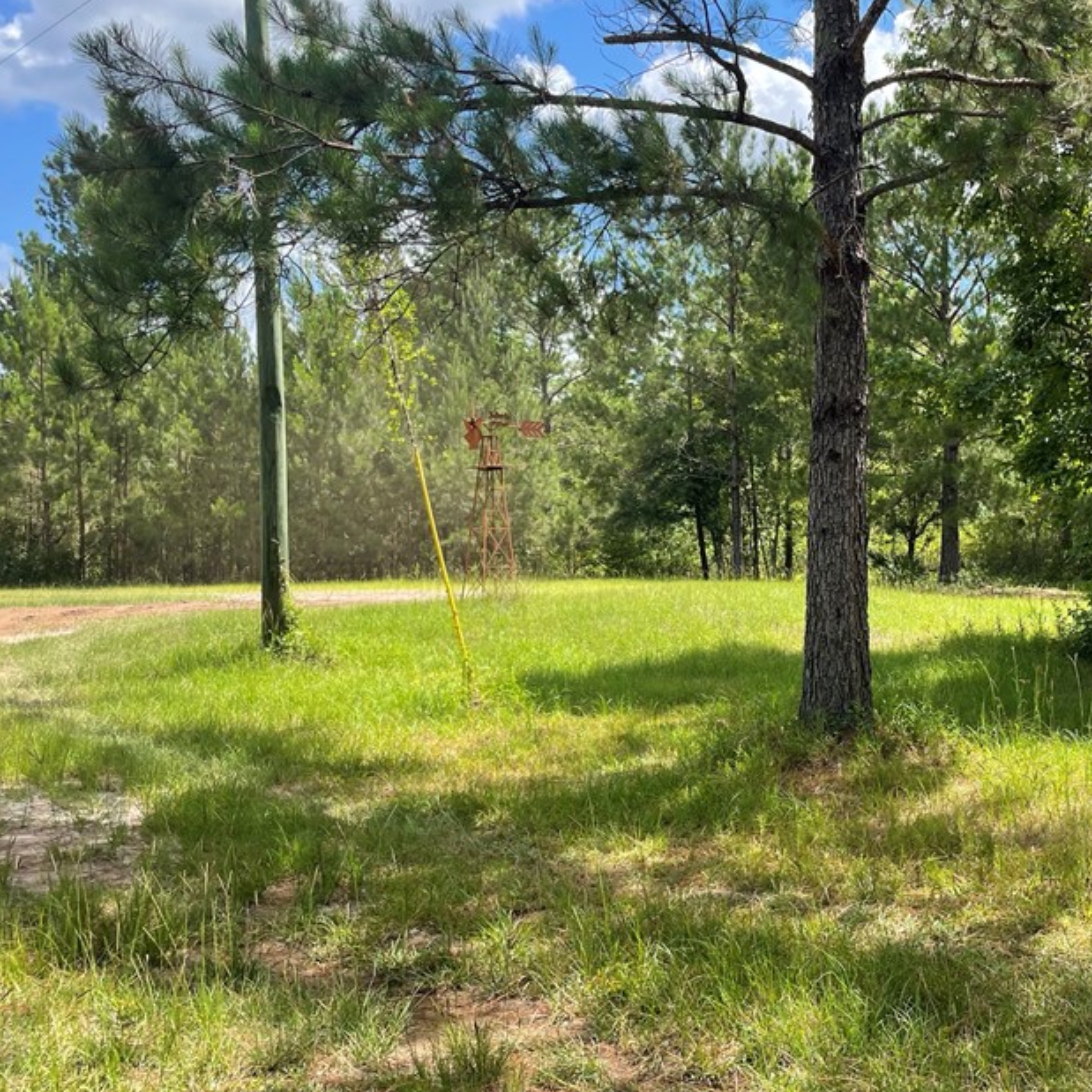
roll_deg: +1.1
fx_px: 1356
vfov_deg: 43.8
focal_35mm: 38
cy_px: 497
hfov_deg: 42.7
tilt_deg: +3.0
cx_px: 801
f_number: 1.6
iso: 32
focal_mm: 4.2
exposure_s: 1/1072
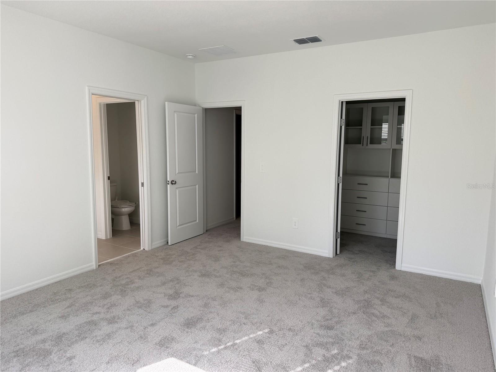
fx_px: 344
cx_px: 248
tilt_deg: -6.4
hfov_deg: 71.6
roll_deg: -0.5
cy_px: 186
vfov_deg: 56.8
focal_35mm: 24
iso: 100
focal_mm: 6.76
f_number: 1.78
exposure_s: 1/481
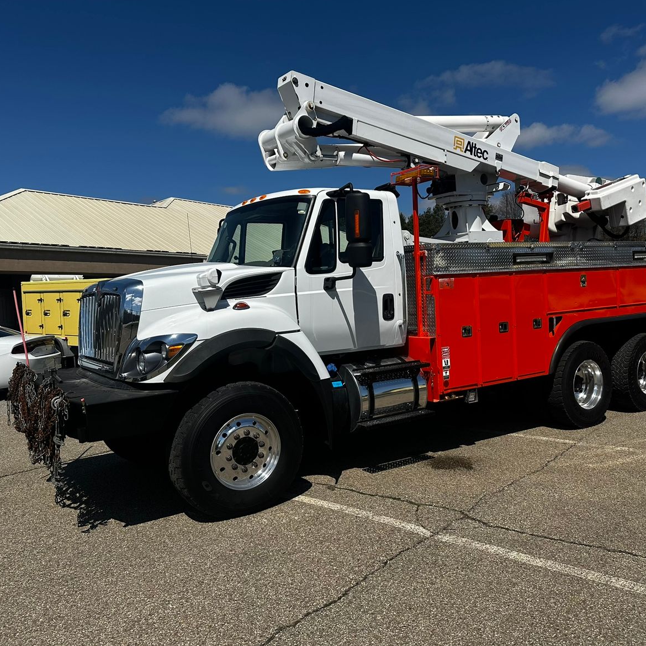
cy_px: 319
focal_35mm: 29
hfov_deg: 55.6
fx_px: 612
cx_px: 350
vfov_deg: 55.6
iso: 80
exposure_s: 1/8197
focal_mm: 6.86
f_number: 1.78
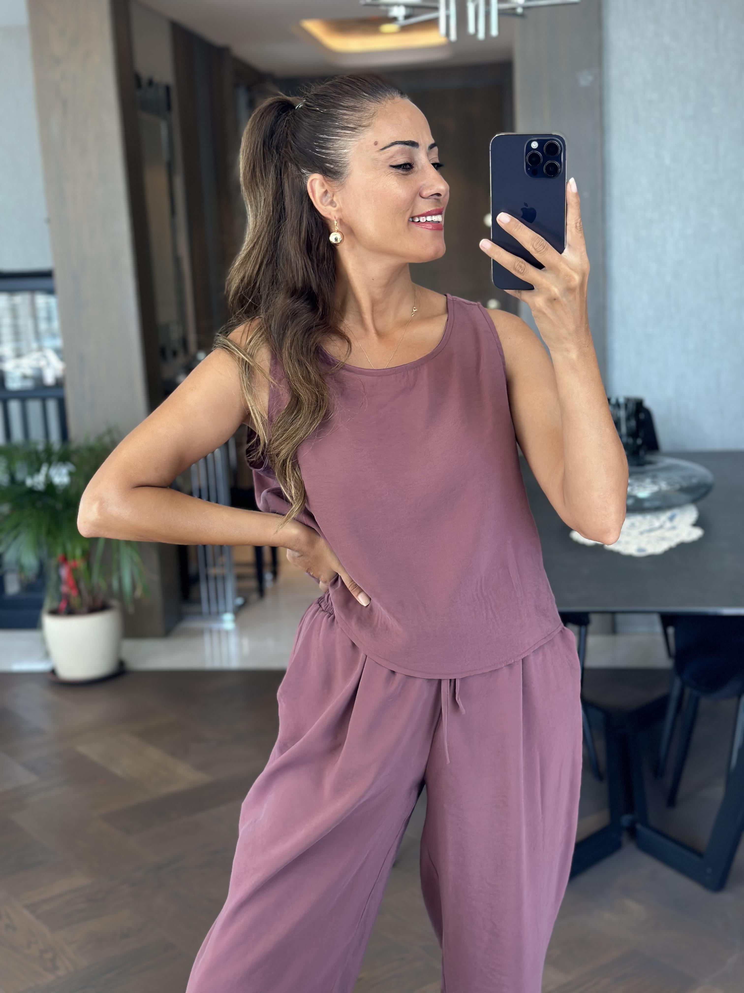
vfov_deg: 39.7
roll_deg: +3.2
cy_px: 496
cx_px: 372
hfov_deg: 30.3
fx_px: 1376
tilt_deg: -16.0
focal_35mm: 48
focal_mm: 6.86
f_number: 1.78
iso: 100
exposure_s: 1/121
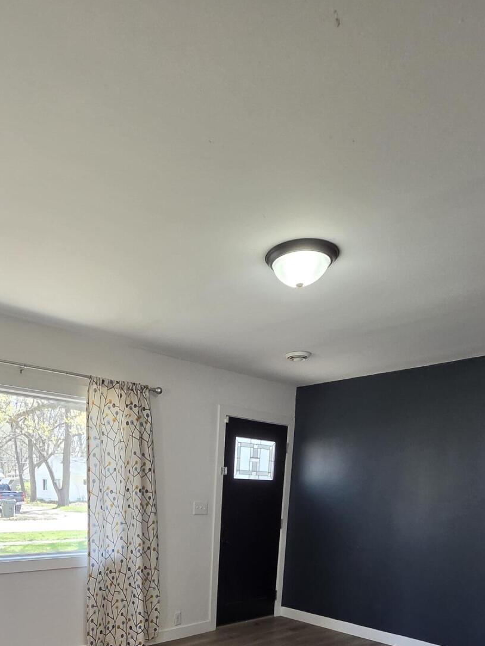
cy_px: 595
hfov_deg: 56.1
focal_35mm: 24
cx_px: 180
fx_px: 448
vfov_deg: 59.5
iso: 200
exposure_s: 1/120
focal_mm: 2.2
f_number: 2.2
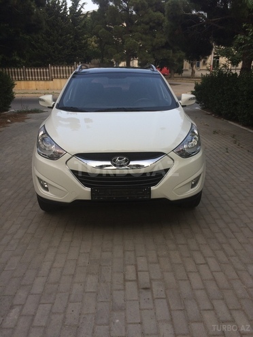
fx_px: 283
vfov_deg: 61.7
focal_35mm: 29
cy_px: 168
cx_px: 126
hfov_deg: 48.2
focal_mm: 4.15
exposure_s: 1/451
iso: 32
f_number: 2.2
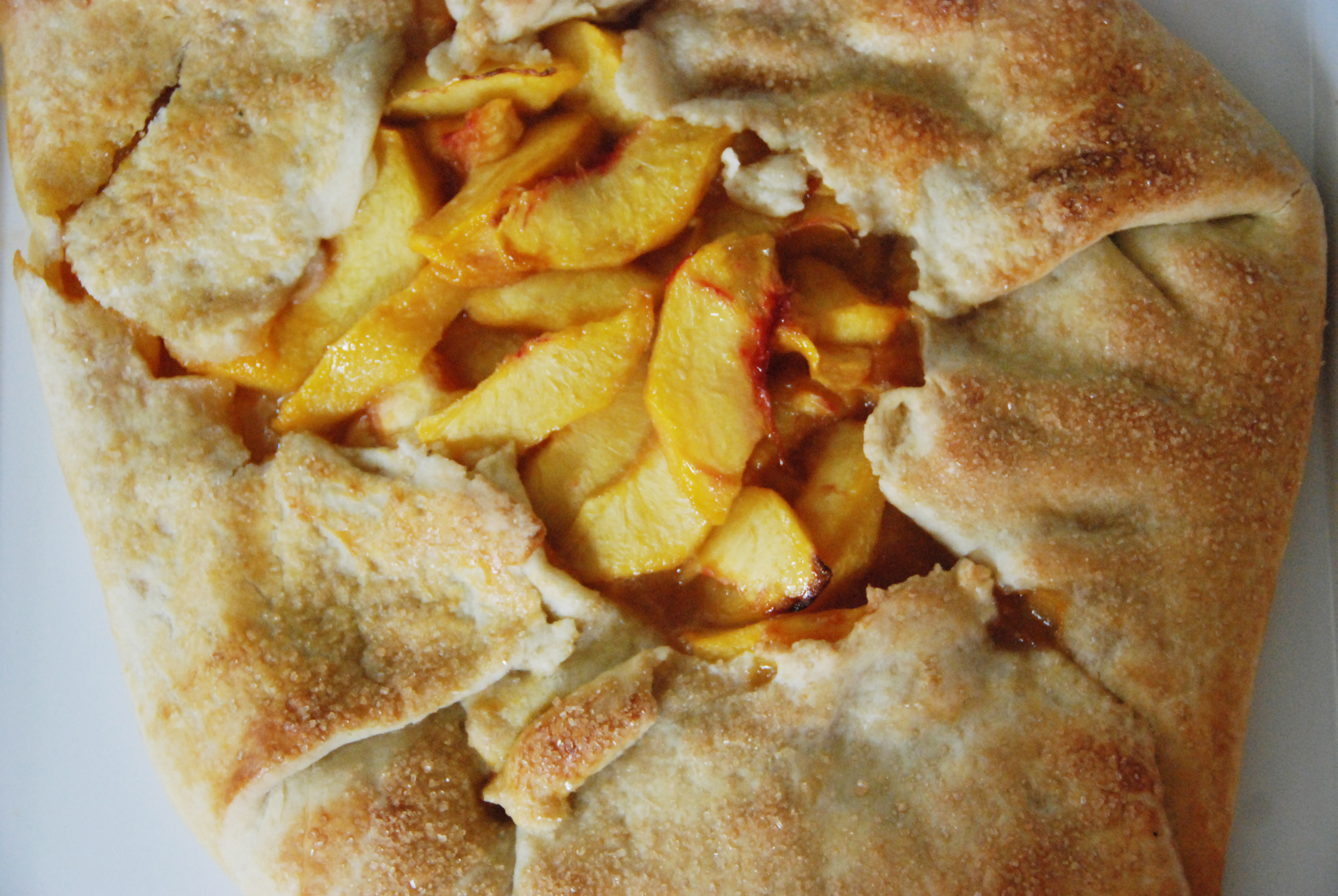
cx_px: 669
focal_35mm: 78
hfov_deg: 26.0
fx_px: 2902
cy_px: 448
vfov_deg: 17.5
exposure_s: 1/60
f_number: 4.8
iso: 1600
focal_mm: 52
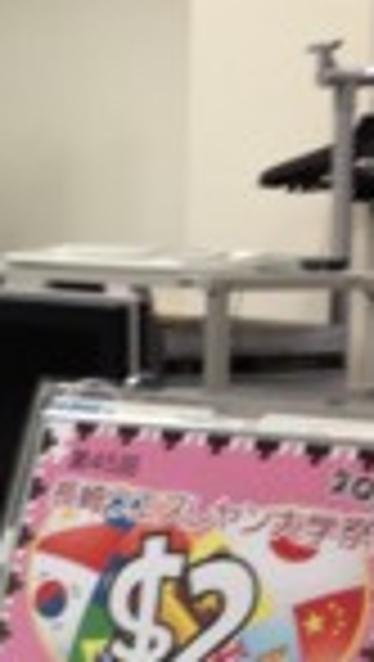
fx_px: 2057
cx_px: -581
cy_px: 351
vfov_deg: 18.3
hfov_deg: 9.1
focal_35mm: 117
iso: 64
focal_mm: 4.28
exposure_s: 1/20
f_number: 2.4
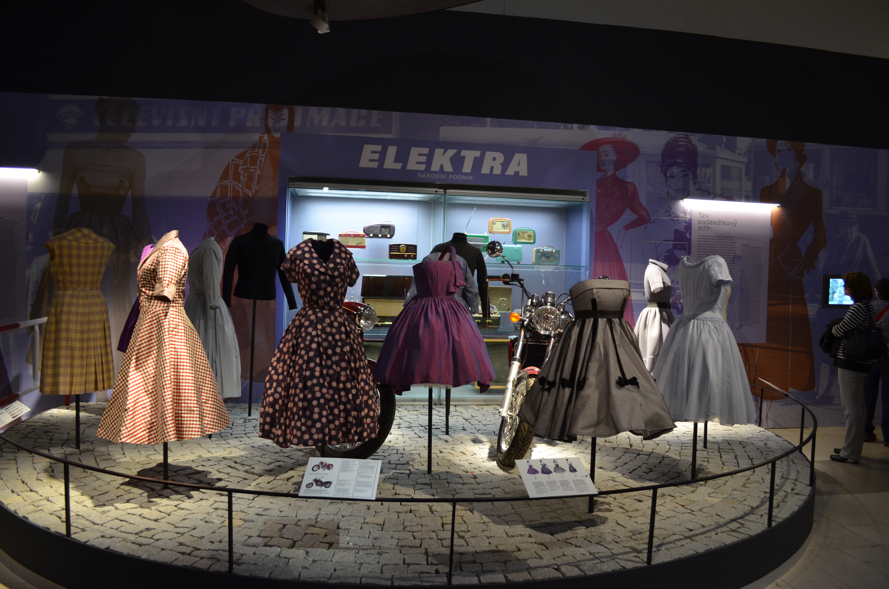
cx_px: 444
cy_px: 294
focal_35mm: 27
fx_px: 665
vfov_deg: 47.7
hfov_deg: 67.5
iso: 800
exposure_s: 1/40
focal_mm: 18
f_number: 3.5
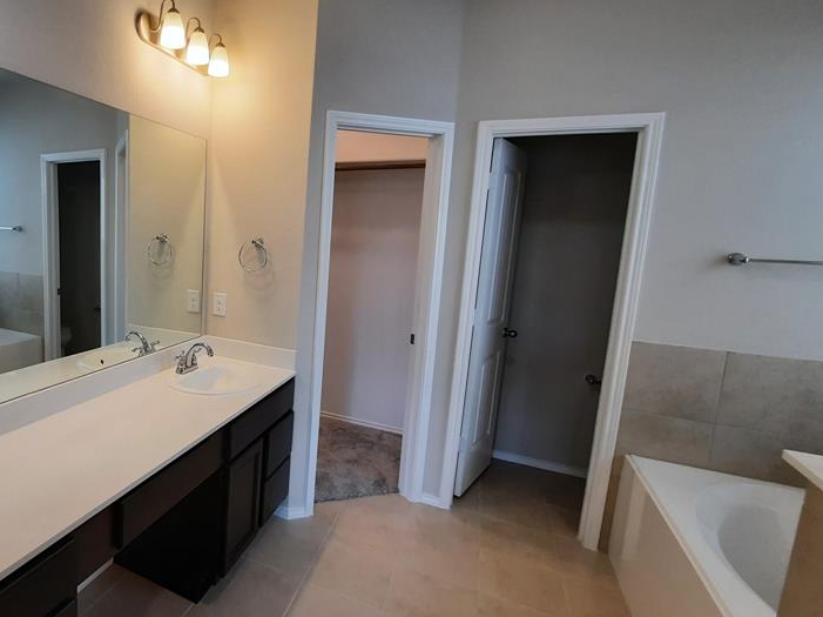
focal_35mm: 19
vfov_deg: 68.6
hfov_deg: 79.5
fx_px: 451
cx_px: 227
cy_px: 289
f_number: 2.2
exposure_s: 1/40
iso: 40
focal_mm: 1.74
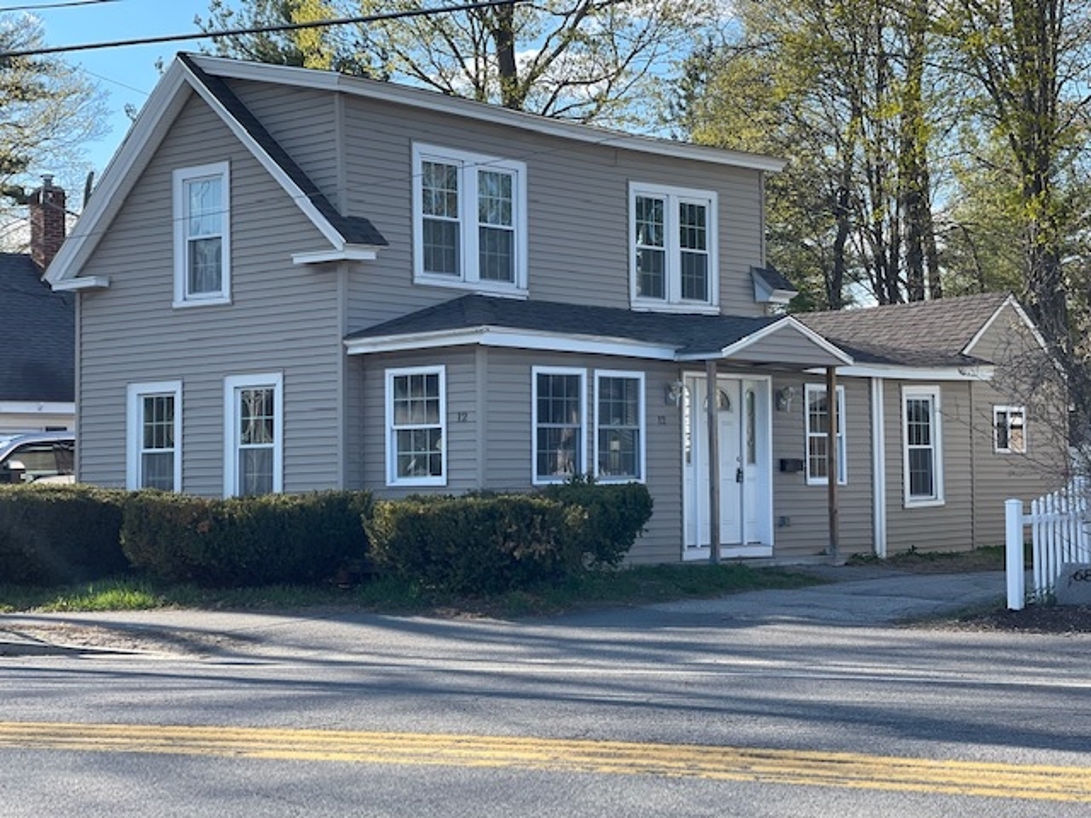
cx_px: 546
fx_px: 2017
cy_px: 409
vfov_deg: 22.9
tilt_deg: +1.4
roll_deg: +1.4
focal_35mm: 64
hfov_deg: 30.3
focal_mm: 7.5
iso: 20
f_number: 2.2
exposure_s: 1/318
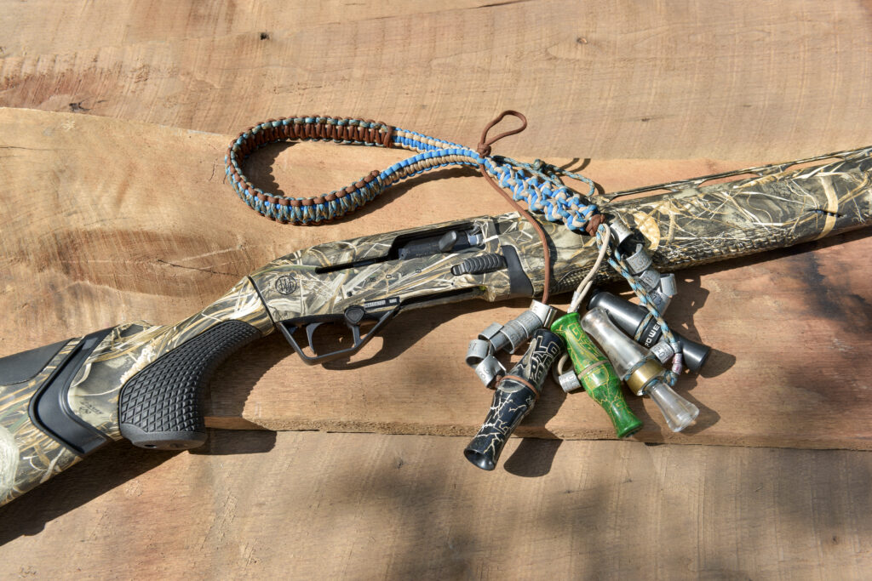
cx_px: 436
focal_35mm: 42
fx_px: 1017
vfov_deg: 31.9
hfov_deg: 46.4
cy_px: 290
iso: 100
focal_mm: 42
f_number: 9
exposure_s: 1/125
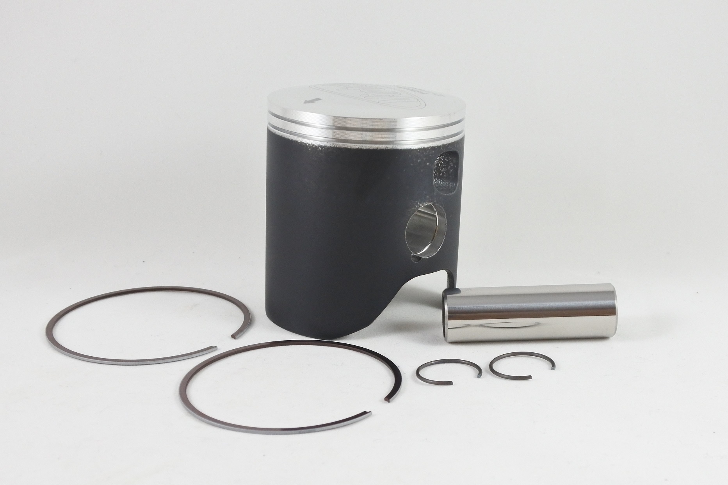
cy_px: 242
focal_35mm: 45
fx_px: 910
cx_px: 364
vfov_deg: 29.9
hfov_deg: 43.6
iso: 560
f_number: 4.5
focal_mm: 16.8
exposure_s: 1/125
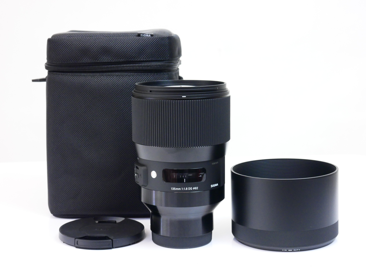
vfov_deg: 22.3
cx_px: 183
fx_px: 698
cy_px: 137
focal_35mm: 66
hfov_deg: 29.4
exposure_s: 1/25
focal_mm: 33
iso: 2000
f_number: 9
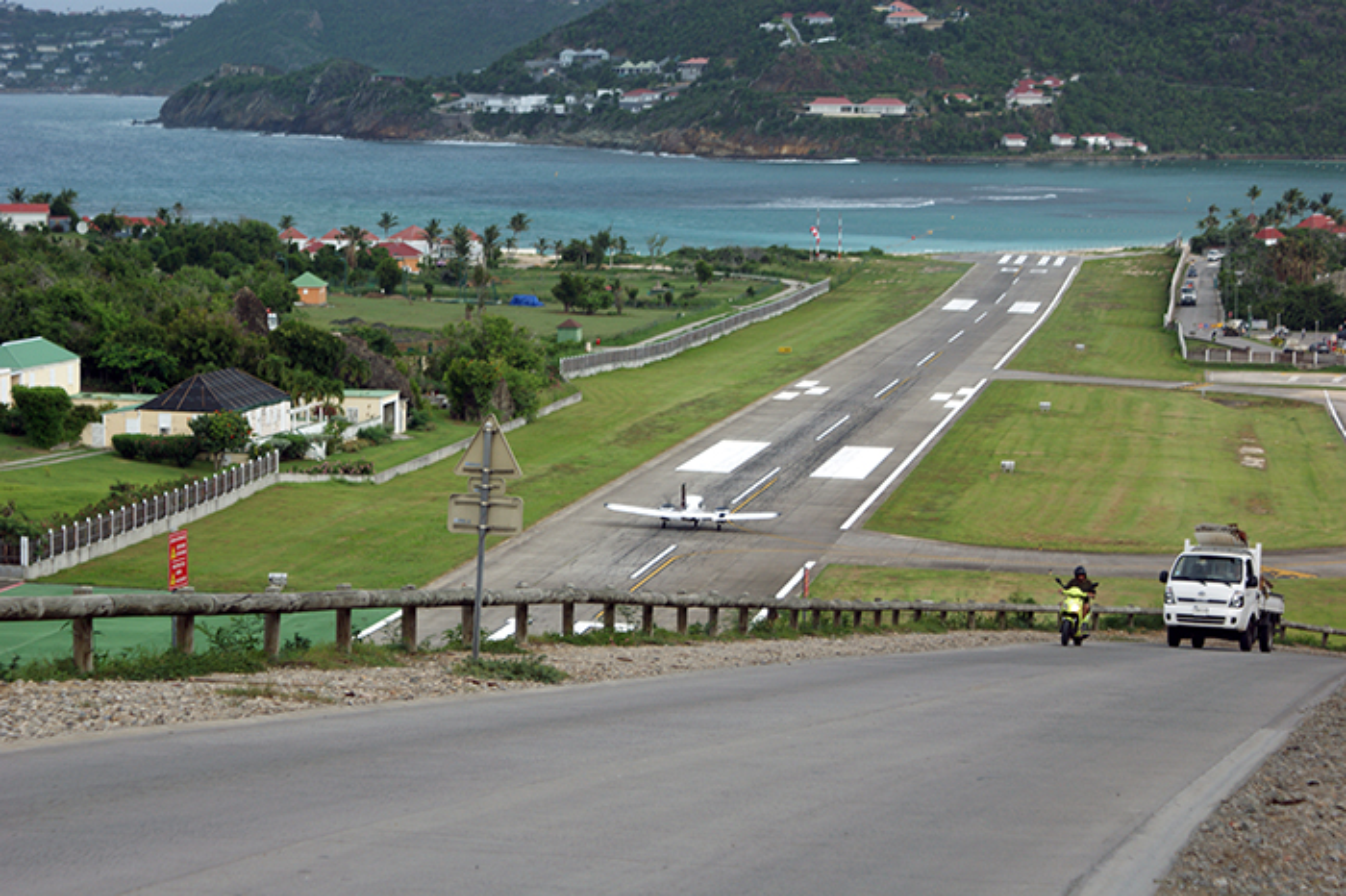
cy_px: 448
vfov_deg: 13.0
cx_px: 673
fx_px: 3924
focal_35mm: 105
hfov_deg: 19.5
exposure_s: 1/250
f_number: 5.6
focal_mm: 70
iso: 125
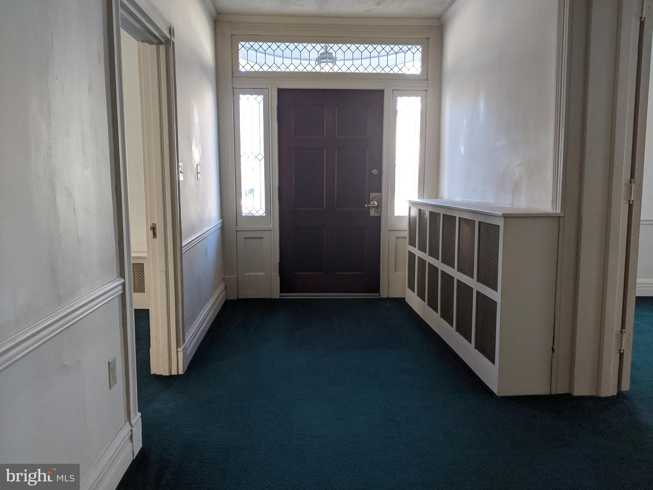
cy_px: 245
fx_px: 509
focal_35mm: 27
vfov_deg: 51.4
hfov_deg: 65.3
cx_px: 326
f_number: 1.8
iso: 133
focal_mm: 4.44
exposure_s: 1/125
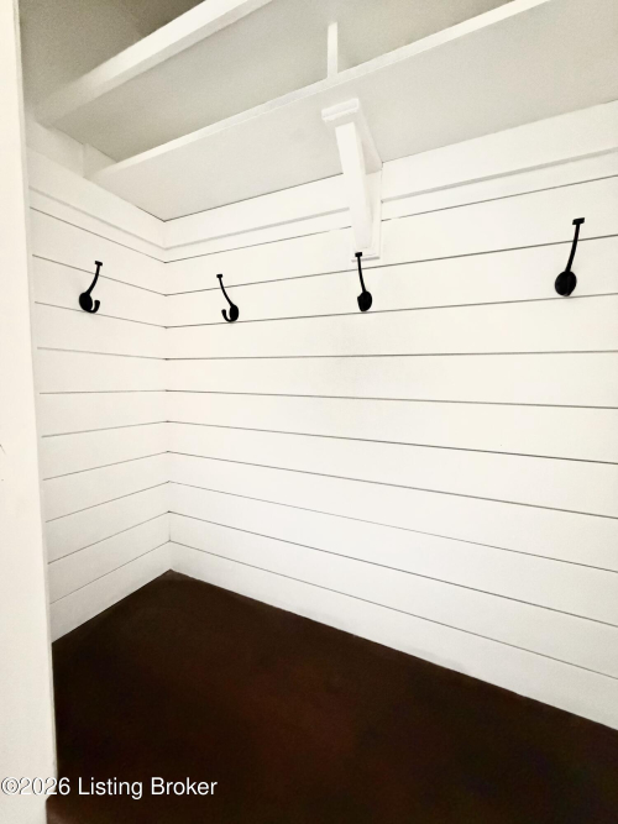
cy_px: 412
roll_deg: -0.9
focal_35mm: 14
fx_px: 333
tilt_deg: -4.1
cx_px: 309
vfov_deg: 102.1
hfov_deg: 85.7
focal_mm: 2.22
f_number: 2.2
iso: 1250
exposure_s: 1/60
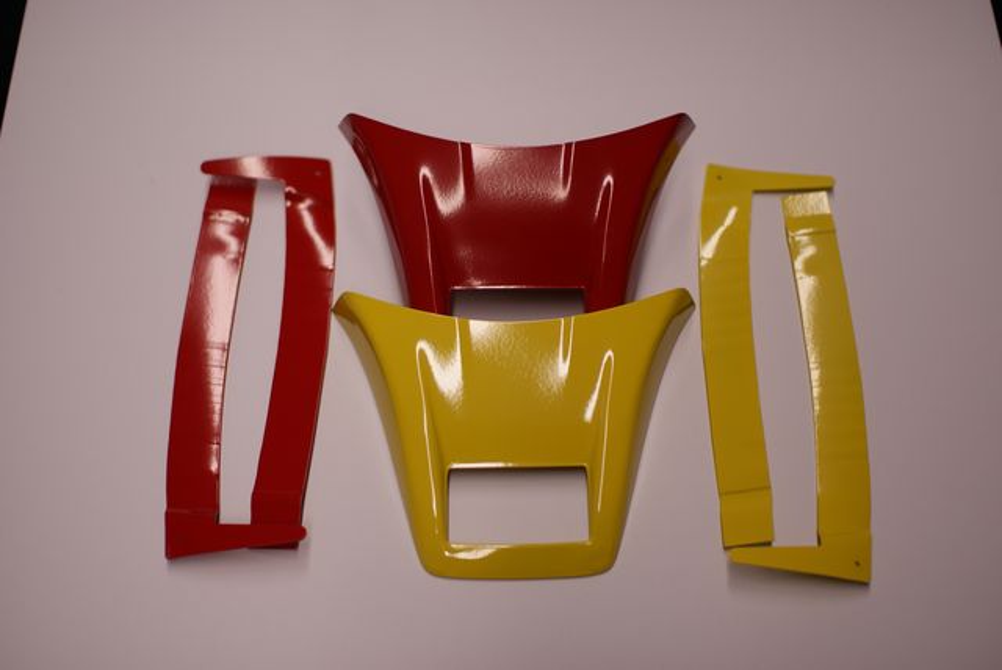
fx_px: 1254
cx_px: 501
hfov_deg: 43.6
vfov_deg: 29.9
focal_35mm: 45
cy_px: 335
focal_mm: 30
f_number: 1.6
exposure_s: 1/250
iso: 100
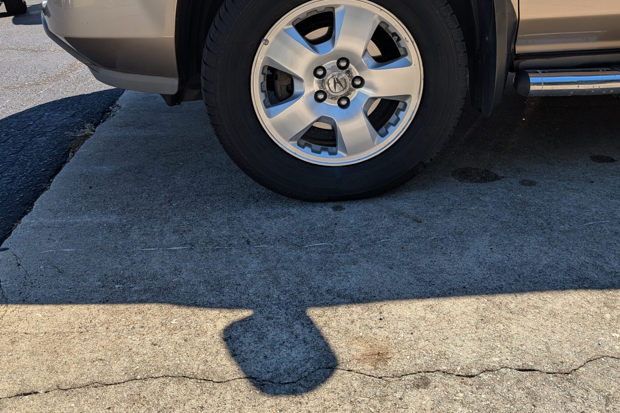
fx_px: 586
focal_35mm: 34
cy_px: 122
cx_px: 314
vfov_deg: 38.2
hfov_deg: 55.8
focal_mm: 6.9
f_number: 1.68
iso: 21
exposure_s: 1/760
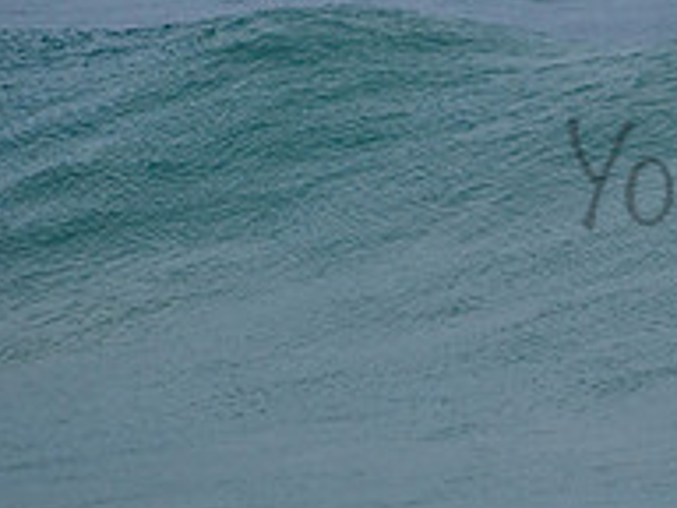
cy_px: 143
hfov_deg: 1.1
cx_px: 931
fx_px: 34754
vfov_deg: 0.8
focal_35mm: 1777
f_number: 5.6
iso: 450
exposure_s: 1/2000
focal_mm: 500
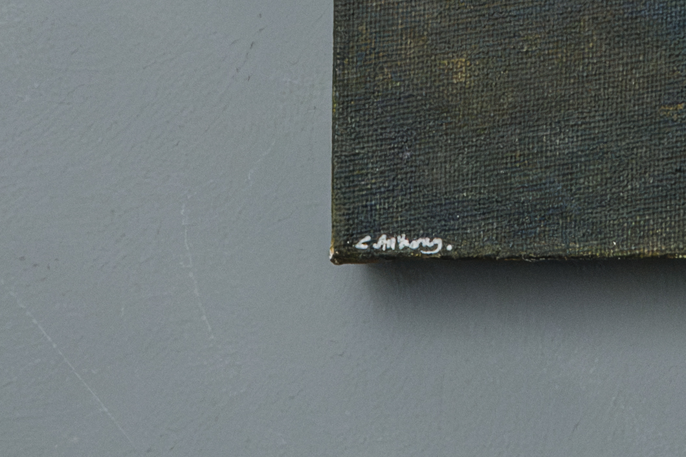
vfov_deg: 3.5
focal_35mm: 390
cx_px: 819
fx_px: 7429
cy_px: -315
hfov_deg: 5.3
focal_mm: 70
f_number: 4.5
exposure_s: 1/200
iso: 5000
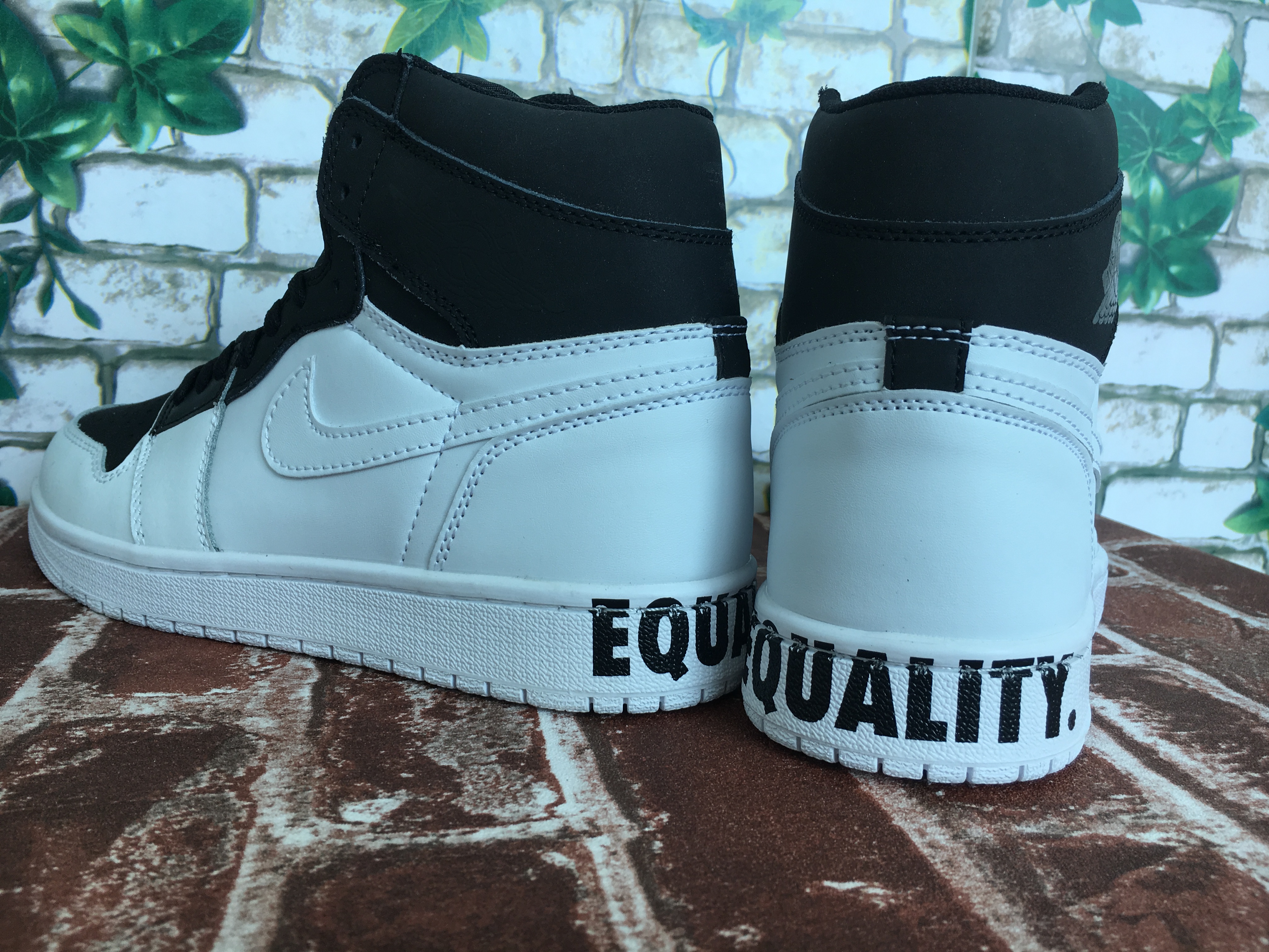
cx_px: 634
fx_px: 1063
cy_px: 476
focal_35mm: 29
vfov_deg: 48.2
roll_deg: -1.9
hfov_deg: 61.7
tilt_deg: -9.4
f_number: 2.2
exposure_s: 1/50
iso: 25
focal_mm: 4.15
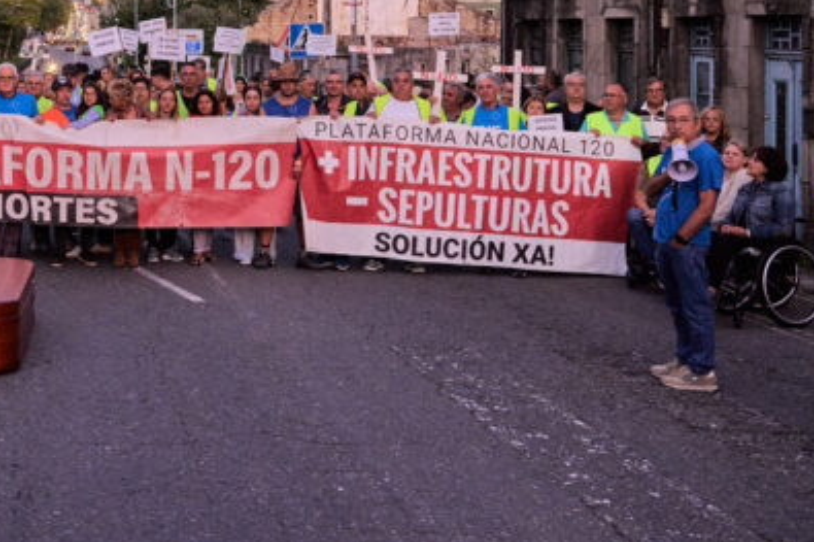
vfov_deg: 21.5
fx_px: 1379
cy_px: 9
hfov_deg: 30.9
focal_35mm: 61
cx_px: 35
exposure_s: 1/160
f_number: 4
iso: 4000
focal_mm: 28
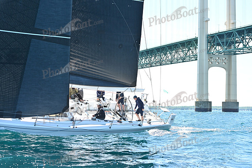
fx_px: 490
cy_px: 84
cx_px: 126
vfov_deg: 19.5
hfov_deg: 28.8
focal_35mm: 70
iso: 320
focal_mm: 70
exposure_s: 1/1000
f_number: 4
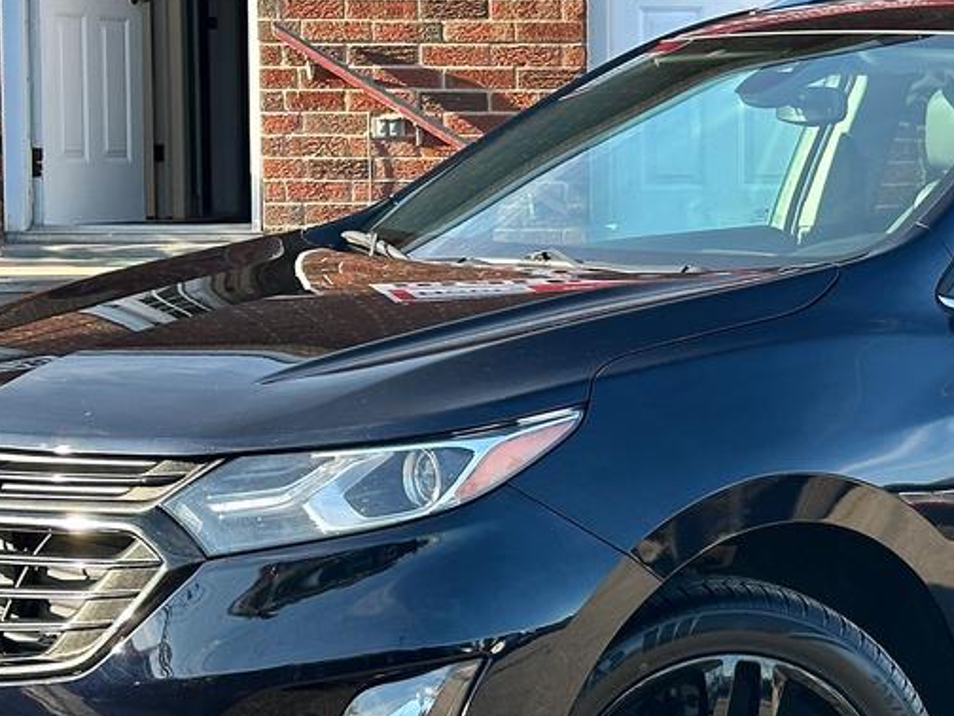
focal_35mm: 122
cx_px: 899
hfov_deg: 15.9
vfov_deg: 12.1
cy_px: 335
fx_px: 3362
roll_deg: +0.3
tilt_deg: -3.8
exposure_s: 1/685
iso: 64
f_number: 1.78
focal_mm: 6.86
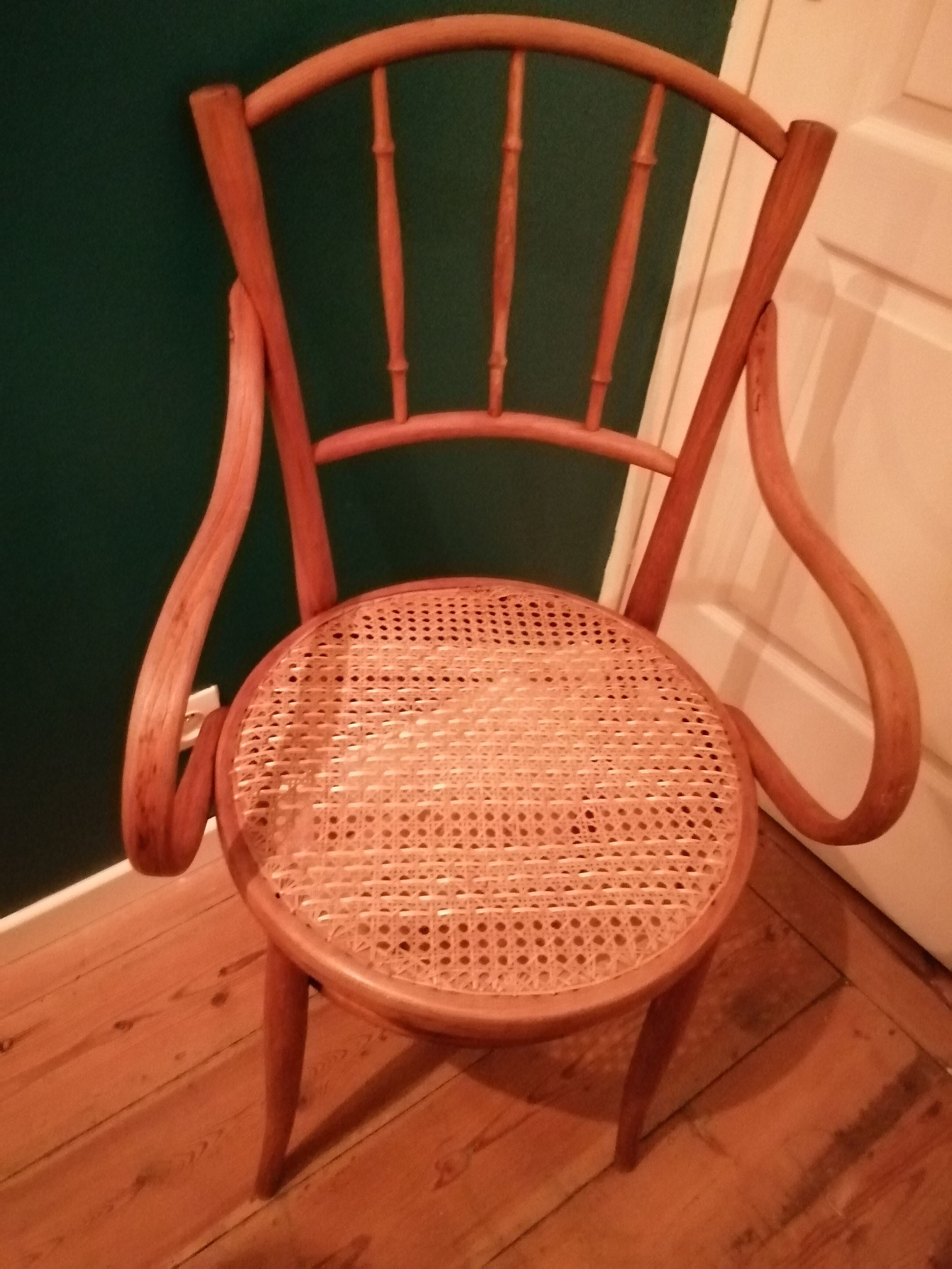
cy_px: 634
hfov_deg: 53.1
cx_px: 476
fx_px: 953
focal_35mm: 26
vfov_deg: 67.3
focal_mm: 3.46
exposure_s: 1/12.5
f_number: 1.8
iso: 2000
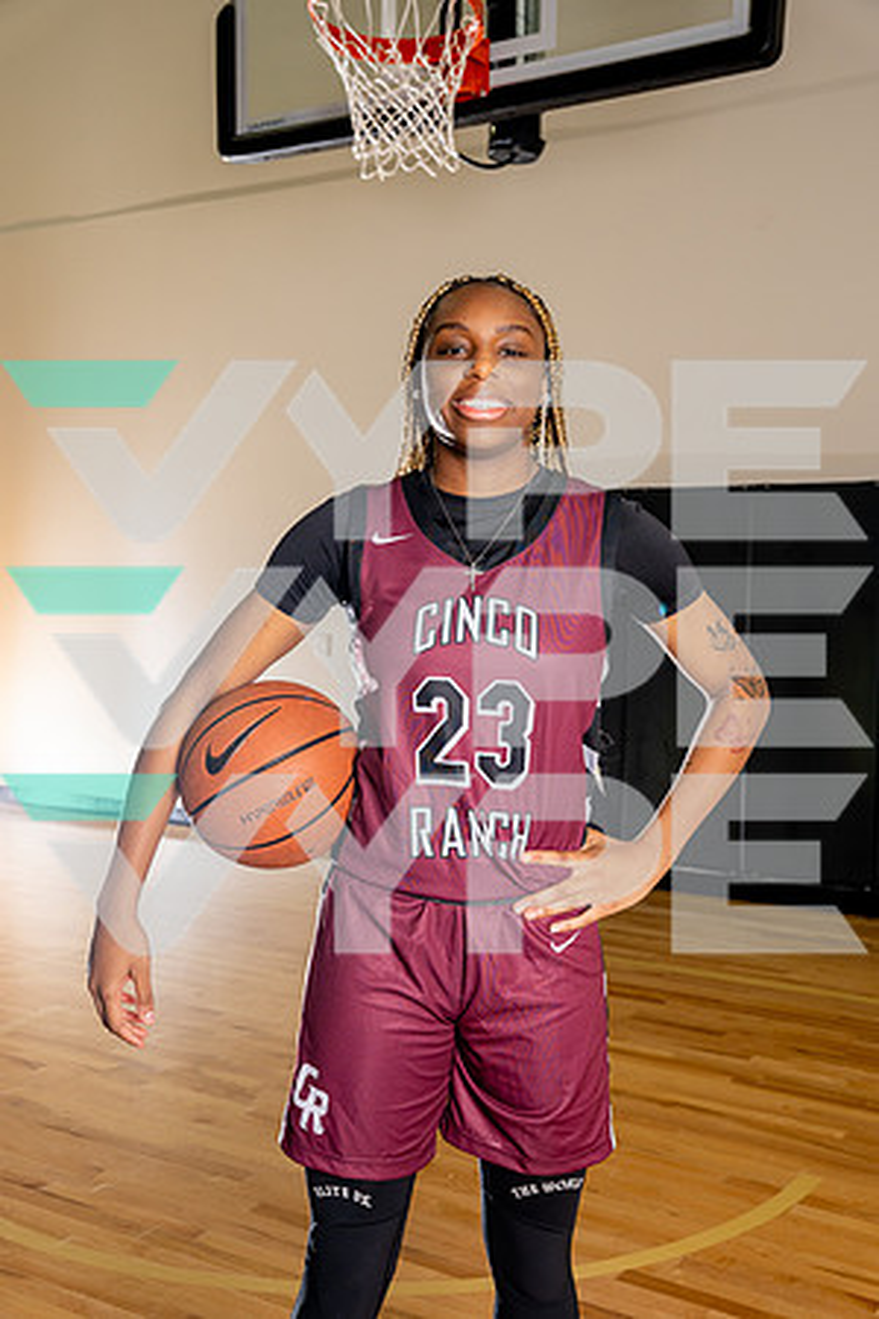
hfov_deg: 34.3
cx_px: 440
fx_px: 1425
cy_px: 660
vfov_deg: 49.7
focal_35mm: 39
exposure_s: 1/200
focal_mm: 38.9
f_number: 5.6
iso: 640
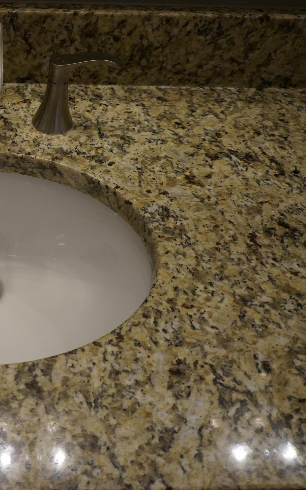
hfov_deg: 31.3
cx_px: -15
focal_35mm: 37
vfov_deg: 52.8
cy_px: 245
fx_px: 494
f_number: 4
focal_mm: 16
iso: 500
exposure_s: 1/60
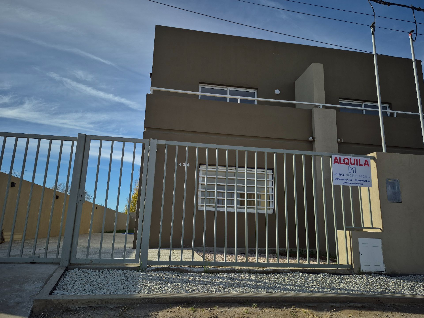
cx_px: 212
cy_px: 159
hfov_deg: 73.9
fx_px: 282
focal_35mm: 23
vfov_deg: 58.9
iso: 25
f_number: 1.8
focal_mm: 5.4
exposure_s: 1/1252
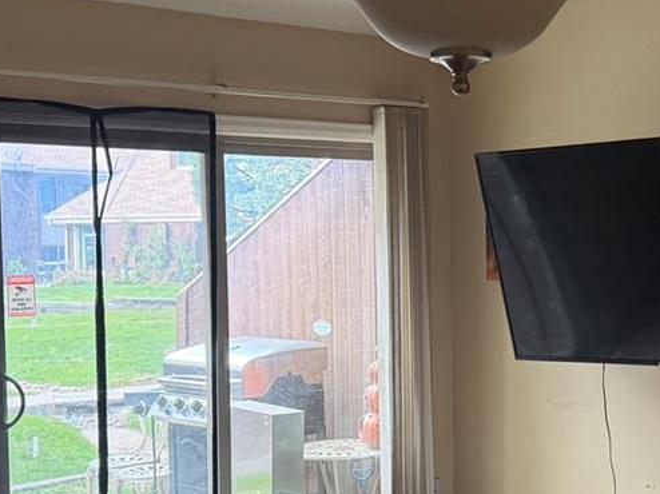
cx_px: 579
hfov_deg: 26.9
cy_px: 324
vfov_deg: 20.9
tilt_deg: -3.0
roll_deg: +0.1
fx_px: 1334
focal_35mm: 70
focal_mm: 6.76
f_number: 1.78
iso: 200
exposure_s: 1/60
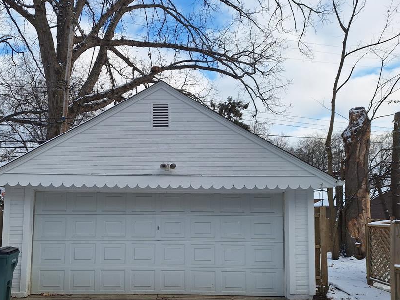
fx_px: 335
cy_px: 185
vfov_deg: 47.8
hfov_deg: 60.9
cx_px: 152
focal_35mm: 29
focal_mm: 5.54
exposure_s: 1/2020
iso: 40
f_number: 1.8
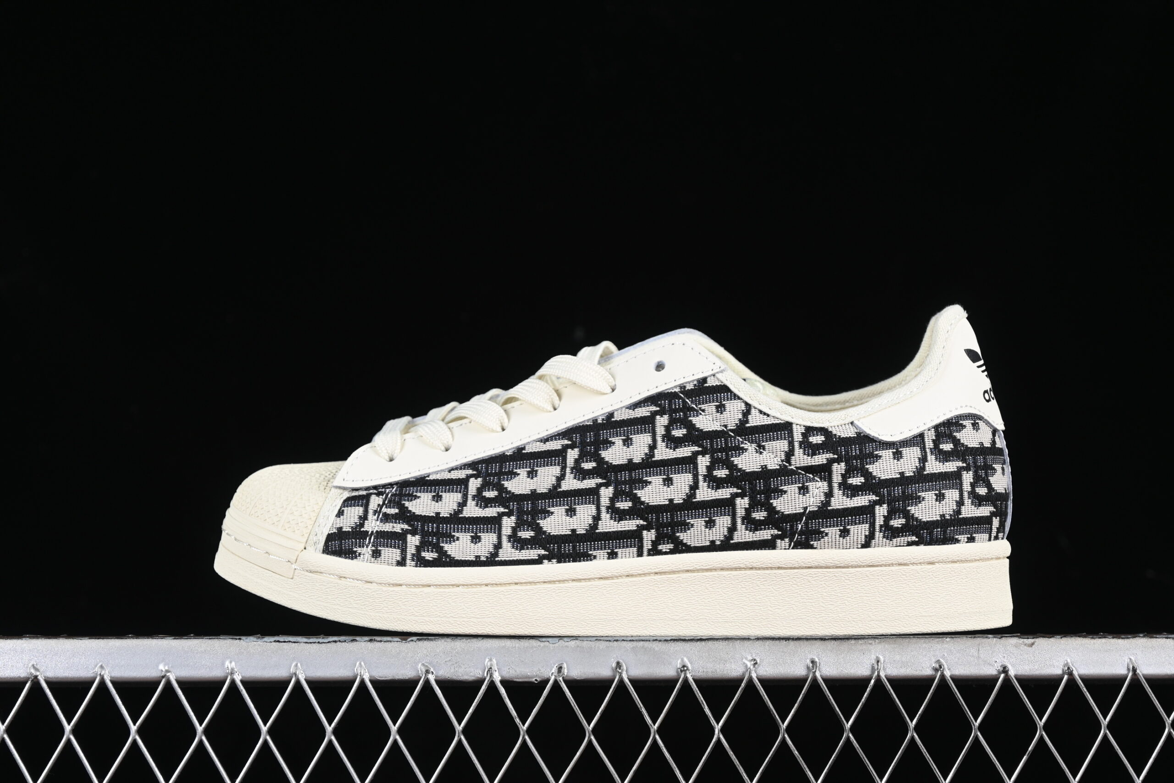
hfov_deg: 27.0
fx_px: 2446
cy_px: 392
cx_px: 587
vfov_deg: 18.2
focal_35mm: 75
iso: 160
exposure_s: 1/100
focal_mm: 50
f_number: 6.3
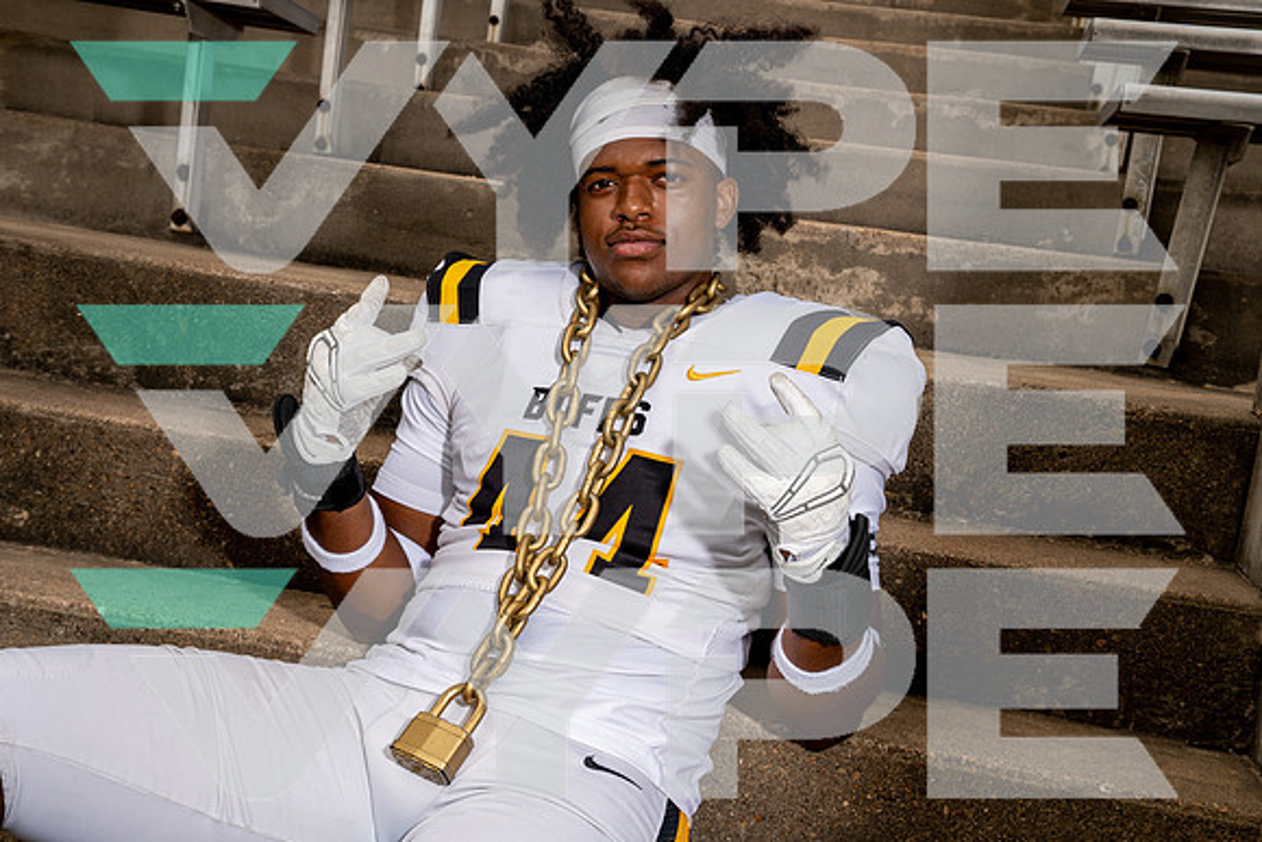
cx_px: 631
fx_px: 1823
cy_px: 421
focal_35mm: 52
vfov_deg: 26.0
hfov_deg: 38.2
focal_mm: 52
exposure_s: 1/250
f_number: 9
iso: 100
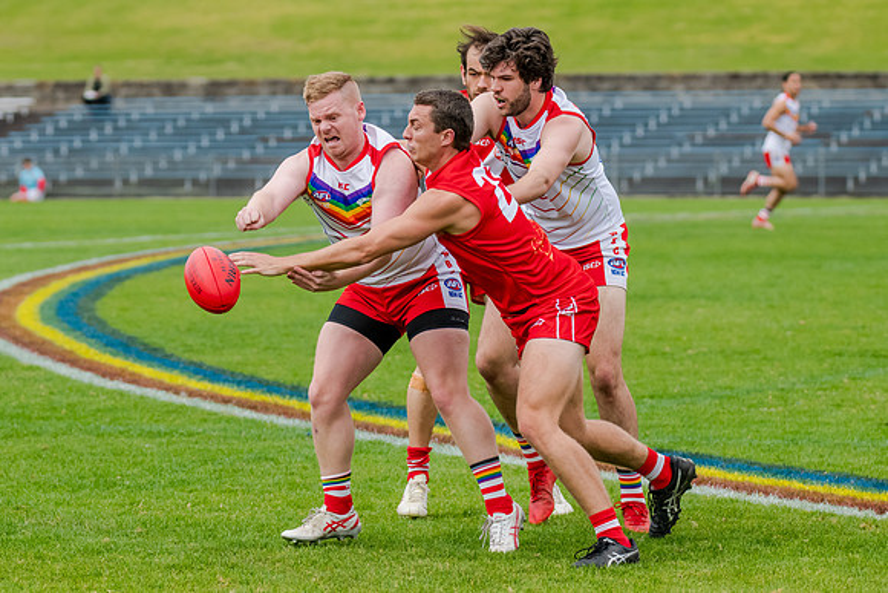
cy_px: 312
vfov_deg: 6.0
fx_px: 5692
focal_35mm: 231
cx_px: 341
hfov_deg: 8.9
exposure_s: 1/1600
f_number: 5
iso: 800
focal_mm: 170
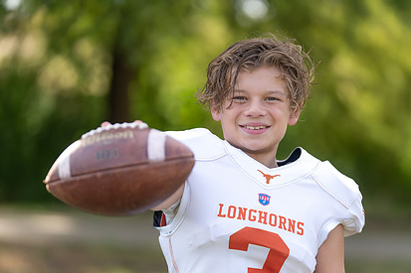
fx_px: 2134
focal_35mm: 187
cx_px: 251
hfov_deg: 11.0
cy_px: 172
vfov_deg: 7.3
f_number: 2.8
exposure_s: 1/400
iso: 100
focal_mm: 133
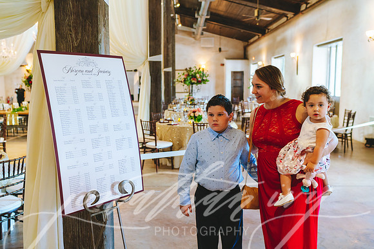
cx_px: 187
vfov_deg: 37.9
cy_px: 124
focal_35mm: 35
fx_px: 364
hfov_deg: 54.4
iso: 1600
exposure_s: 1/60
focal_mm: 35
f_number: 2.8
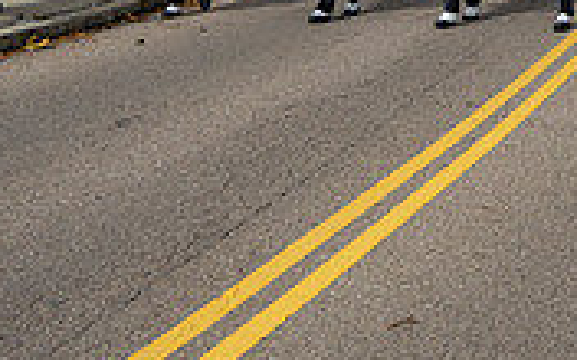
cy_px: -175
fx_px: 1588
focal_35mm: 101
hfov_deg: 19.8
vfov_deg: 12.3
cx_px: 623
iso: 100
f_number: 4
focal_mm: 30
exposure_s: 1/1000
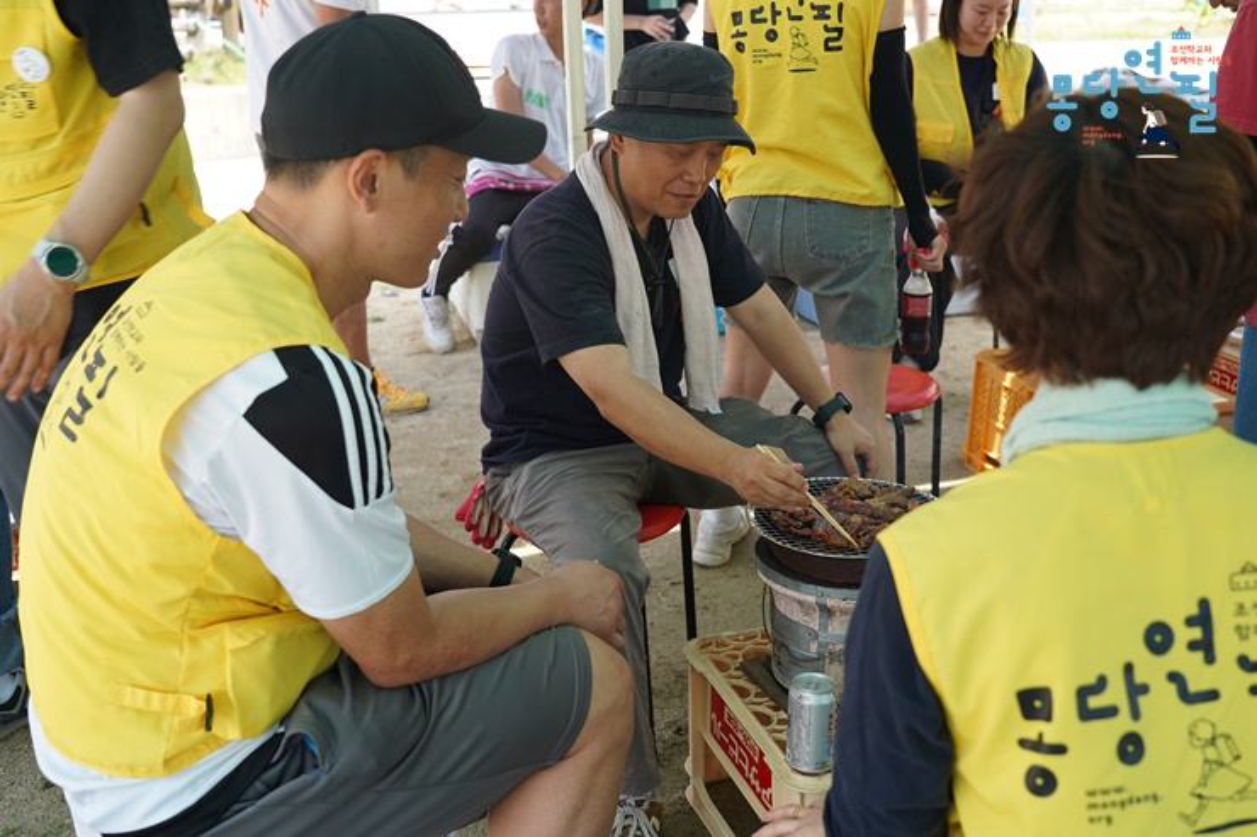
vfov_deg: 35.9
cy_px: 418
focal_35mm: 37
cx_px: 628
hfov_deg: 51.9
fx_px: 1292
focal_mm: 37
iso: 125
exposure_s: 1/125
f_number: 4.5
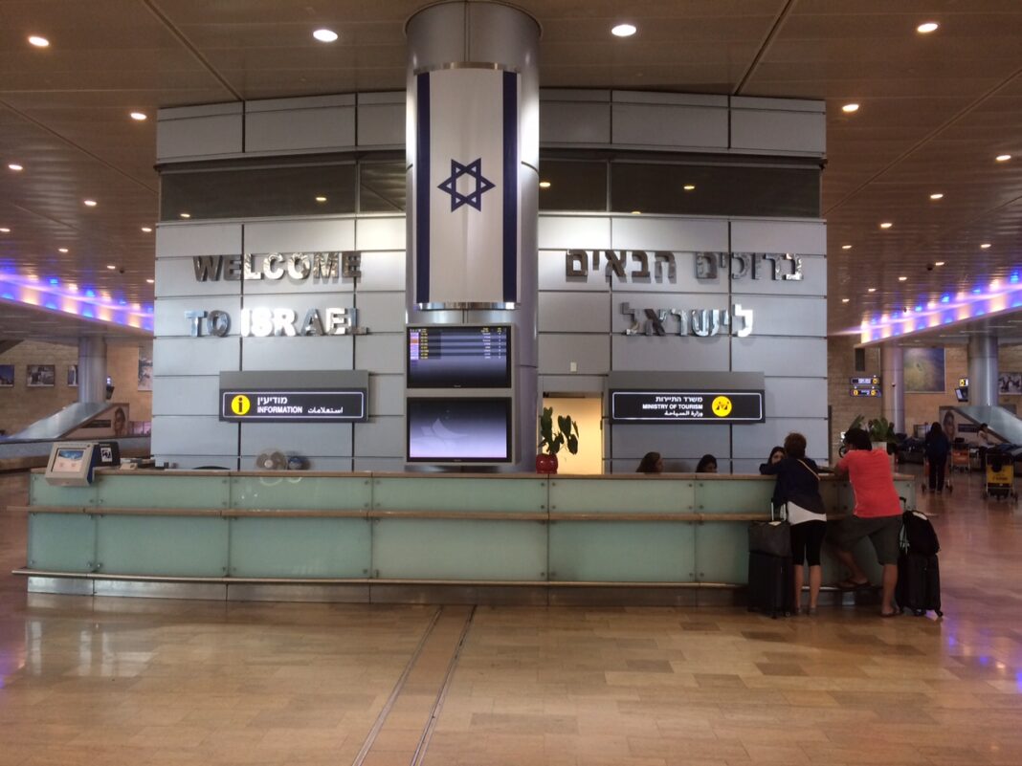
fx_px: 856
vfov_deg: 48.2
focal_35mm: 29
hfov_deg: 61.7
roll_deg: +0.5
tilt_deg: +1.3
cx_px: 511
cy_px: 383
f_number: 2.2
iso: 80
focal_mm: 4.15
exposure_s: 1/30
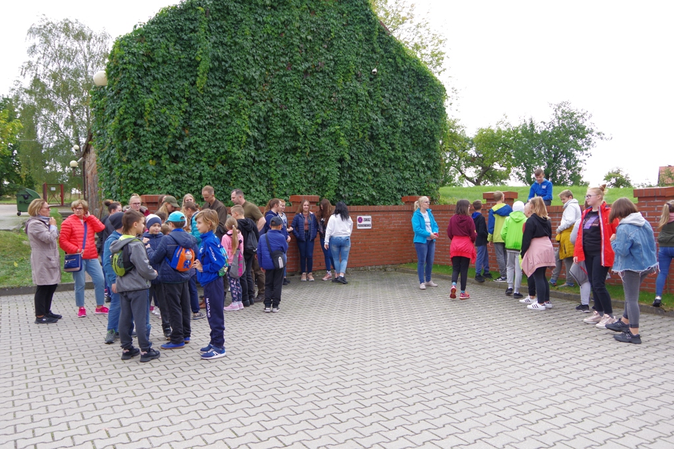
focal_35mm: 27
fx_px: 506
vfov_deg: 47.9
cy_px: 224
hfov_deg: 67.4
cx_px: 337
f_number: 6.3
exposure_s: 1/125
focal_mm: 18
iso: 100
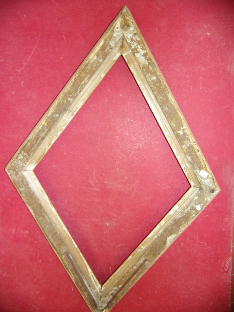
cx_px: 117
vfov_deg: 69.4
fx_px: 225
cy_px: 156
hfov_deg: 54.9
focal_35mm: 25
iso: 200
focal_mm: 4.5
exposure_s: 1/34
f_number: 3.5
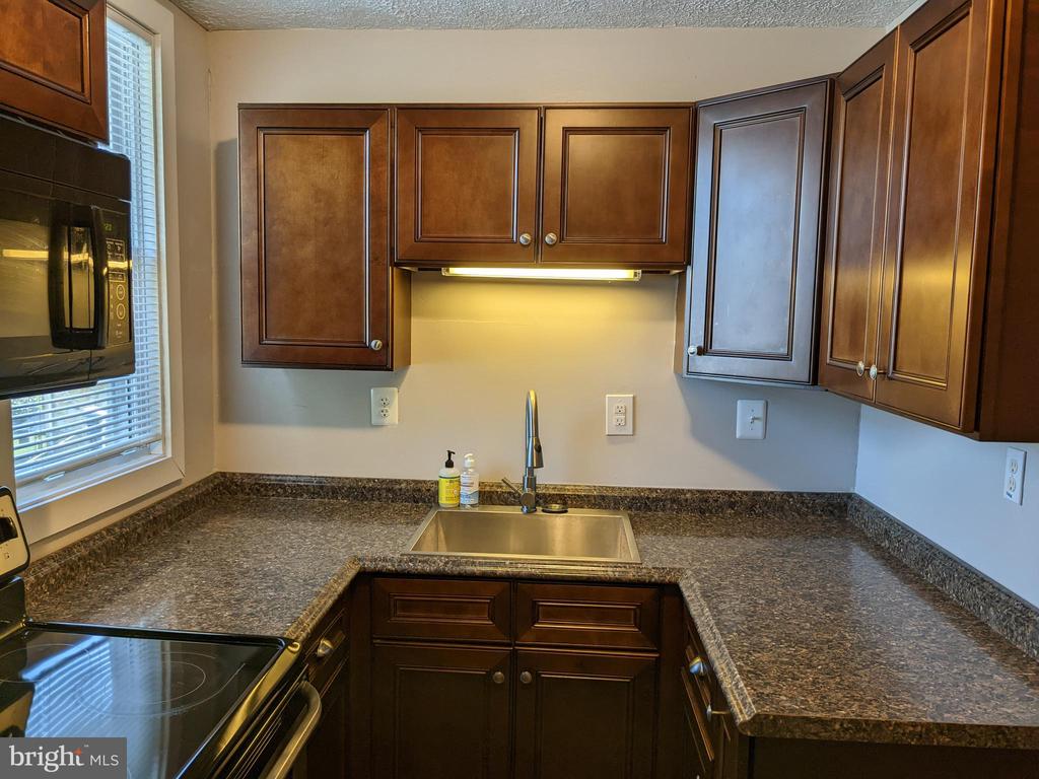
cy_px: 390
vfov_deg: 51.4
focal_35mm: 27
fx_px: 810
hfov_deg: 65.3
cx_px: 520
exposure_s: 1/120
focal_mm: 4.38
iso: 58
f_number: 1.73
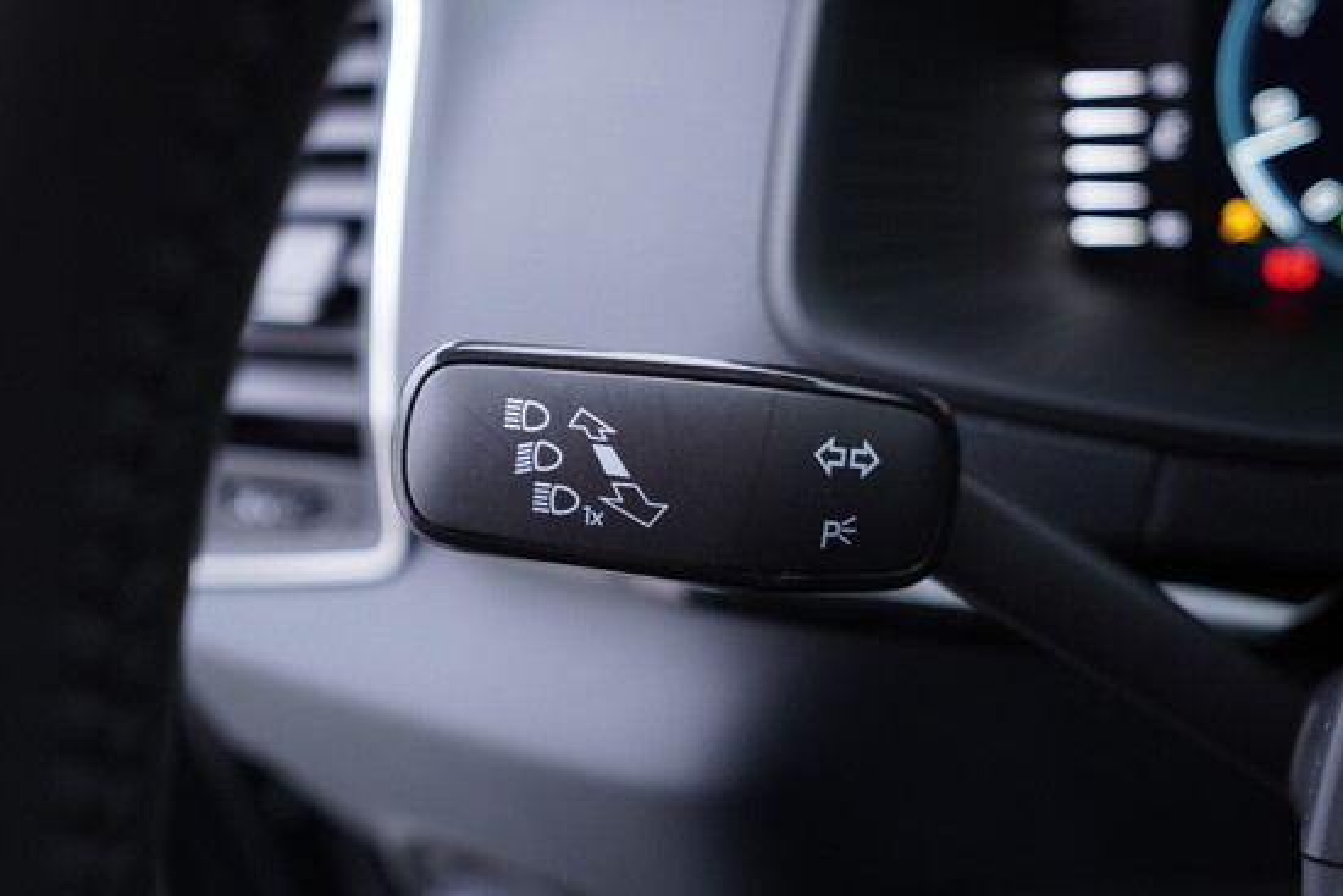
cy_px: 448
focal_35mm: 36
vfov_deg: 36.9
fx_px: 1343
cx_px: 672
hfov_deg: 53.1
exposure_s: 1/40
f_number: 2.8
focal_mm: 24
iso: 250
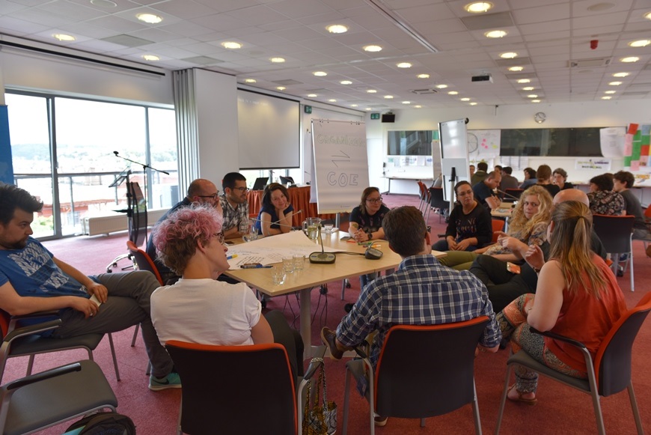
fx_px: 434
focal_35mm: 24
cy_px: 218
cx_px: 326
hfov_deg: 73.7
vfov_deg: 53.2
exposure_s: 1/100
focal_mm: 24
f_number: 5
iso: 400
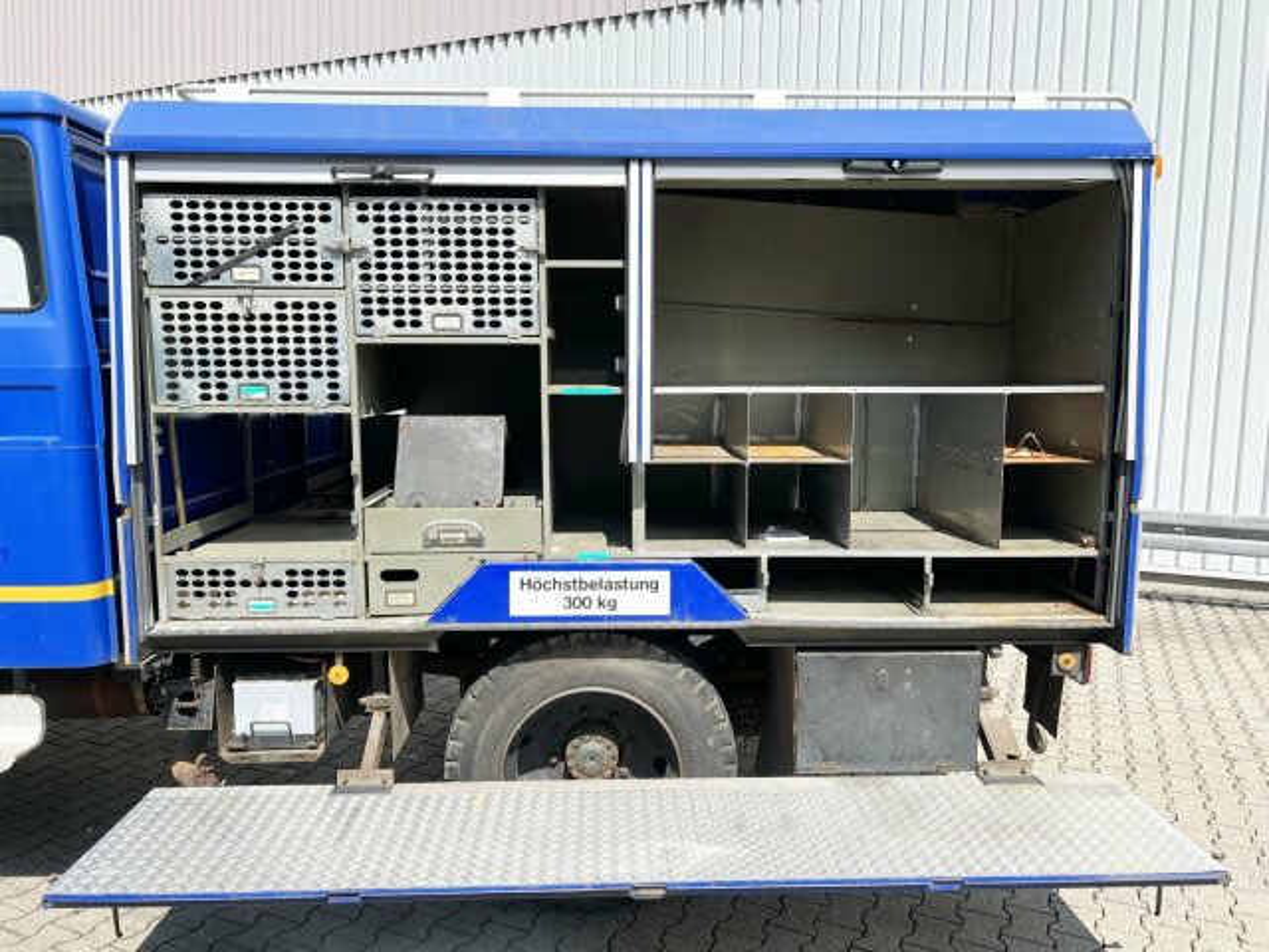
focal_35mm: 26
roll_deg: -2.3
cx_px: 634
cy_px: 476
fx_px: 953
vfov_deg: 53.1
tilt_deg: -5.6
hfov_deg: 67.3
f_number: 1.5
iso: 50
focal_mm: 5.7
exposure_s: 1/3257
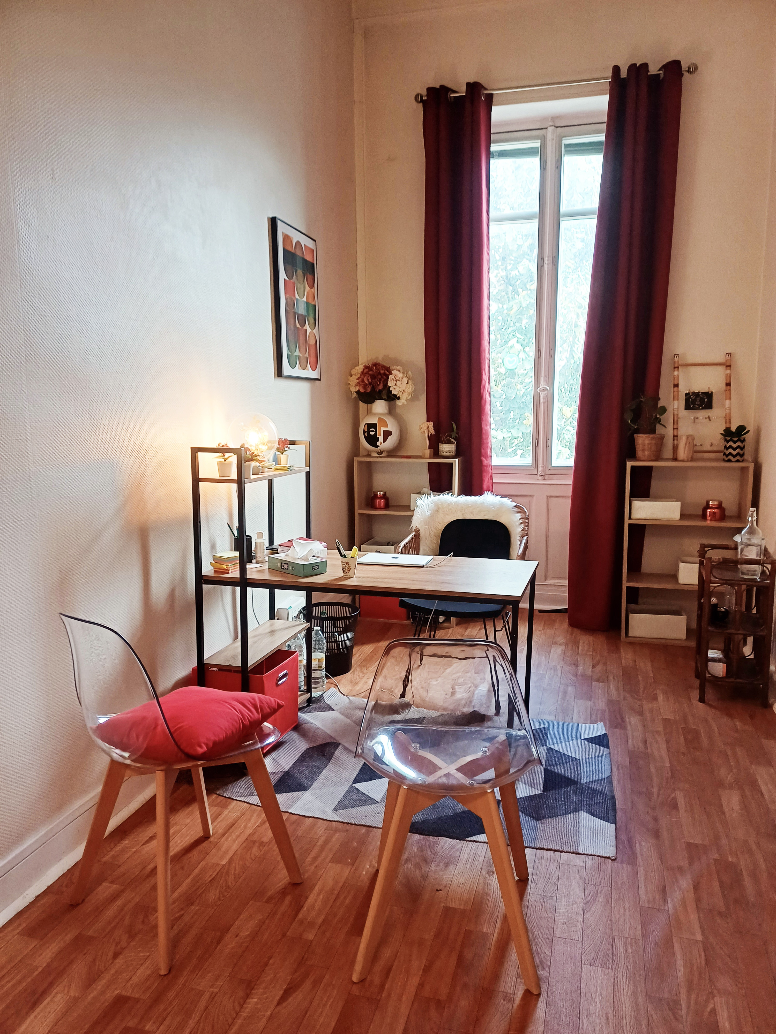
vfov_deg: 69.4
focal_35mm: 25
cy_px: 517
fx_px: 747
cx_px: 388
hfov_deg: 54.9
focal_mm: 4.65
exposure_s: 1/50
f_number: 1.8
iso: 200
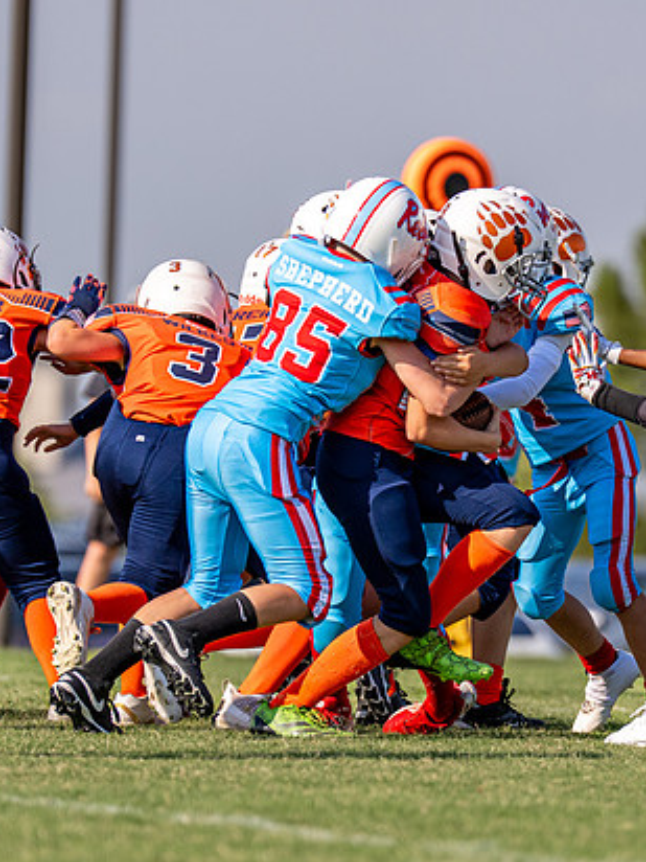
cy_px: 477
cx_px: 407
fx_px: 12690
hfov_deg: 2.9
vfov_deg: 3.9
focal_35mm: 510
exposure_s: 1/4000
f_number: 2.8
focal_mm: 200
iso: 160
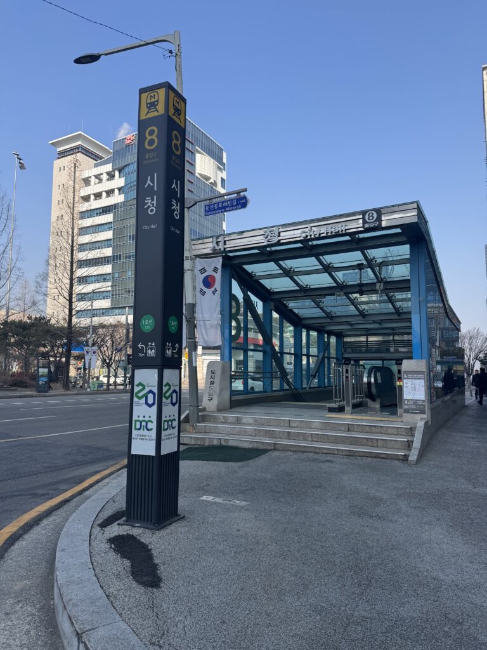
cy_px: 325
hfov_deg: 56.8
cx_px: 244
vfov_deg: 71.6
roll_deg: -1.3
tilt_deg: +7.1
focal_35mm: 24
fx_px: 450
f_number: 1.78
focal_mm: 6.76
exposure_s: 1/2604
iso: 80
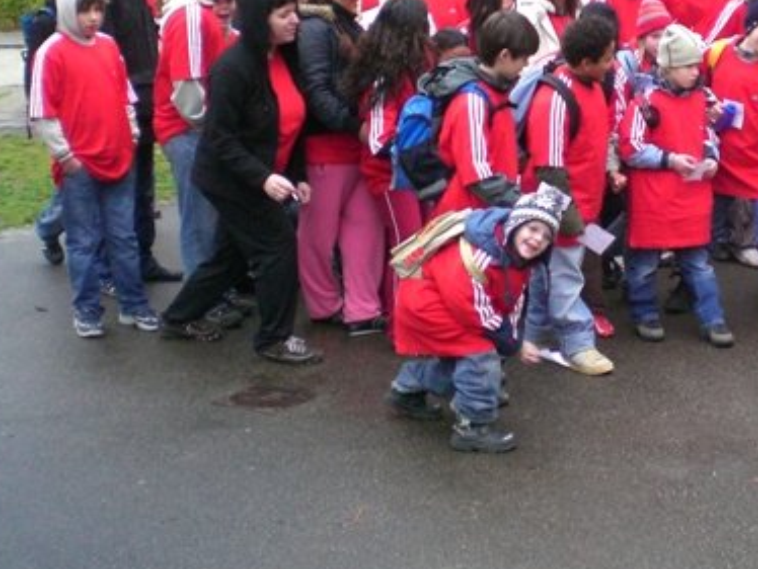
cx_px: 586
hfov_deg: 29.3
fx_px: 1424
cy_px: 113
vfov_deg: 22.3
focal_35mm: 65
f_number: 3.1
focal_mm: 6.3
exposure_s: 1/80
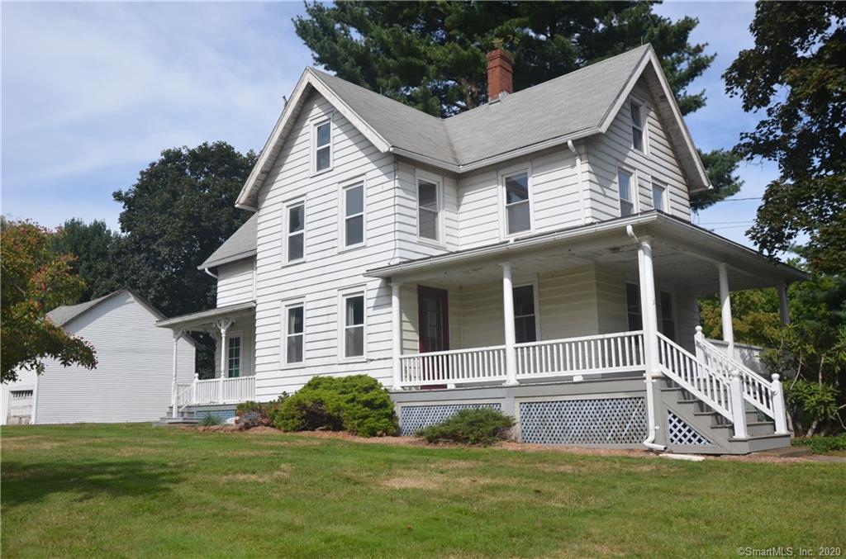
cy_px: 280
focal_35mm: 32
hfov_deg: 59.6
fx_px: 738
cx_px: 423
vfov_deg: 41.5
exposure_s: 1/1600
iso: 400
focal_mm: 21
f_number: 7.1
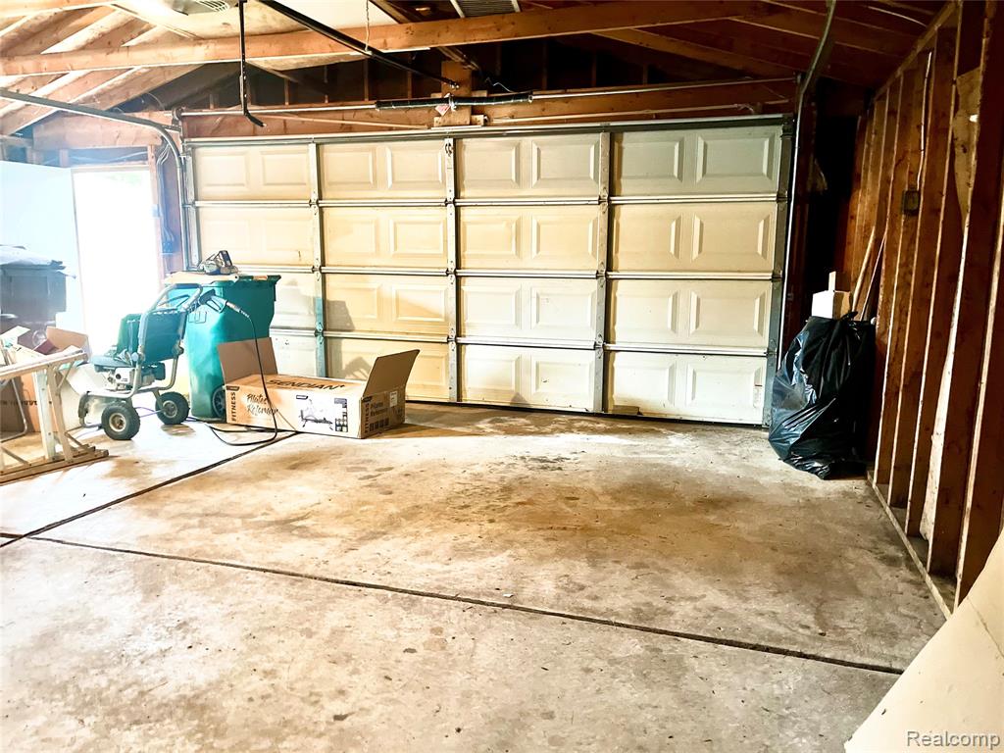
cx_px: 502
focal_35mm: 26
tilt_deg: -9.4
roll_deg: -0.1
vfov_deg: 53.1
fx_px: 754
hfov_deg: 67.3
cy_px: 376
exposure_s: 1/30
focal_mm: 5.1
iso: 640
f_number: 1.6
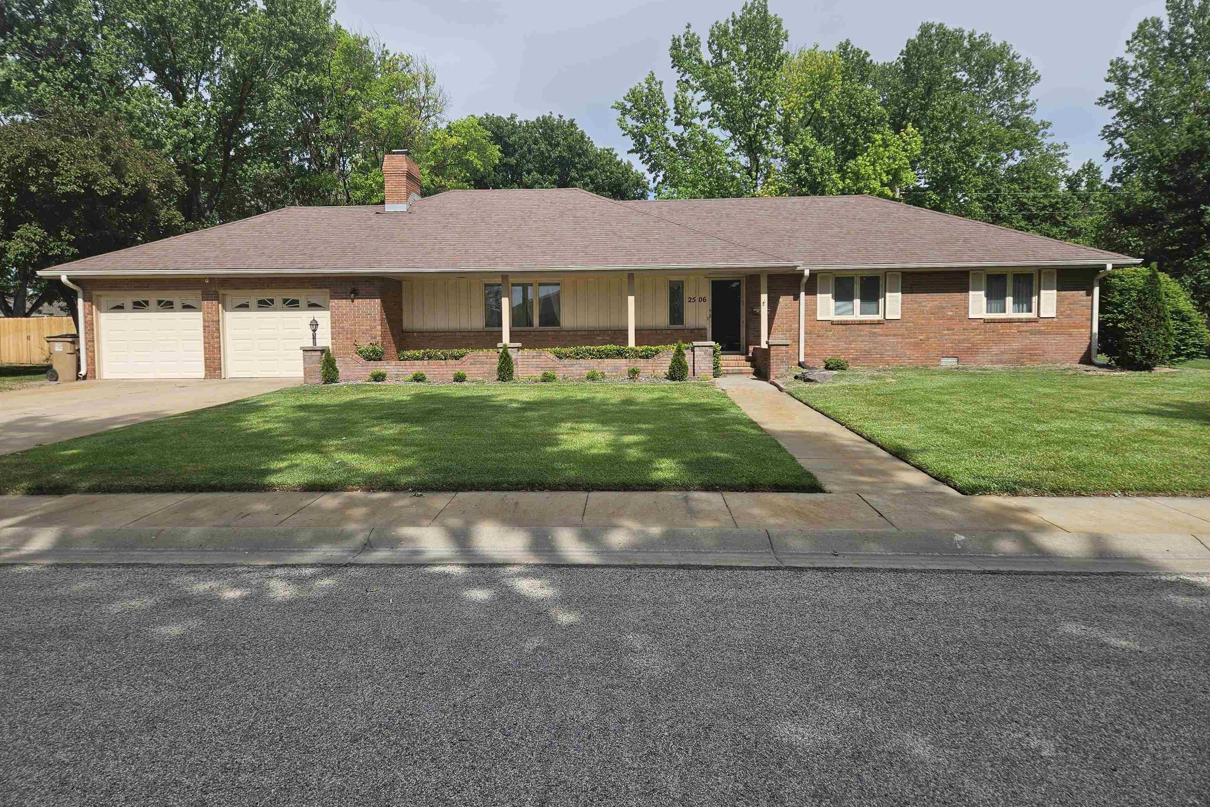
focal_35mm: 24
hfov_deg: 73.7
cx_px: 605
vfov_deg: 53.1
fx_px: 807
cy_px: 375
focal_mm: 5.4
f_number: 1.8
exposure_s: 1/1989
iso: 25
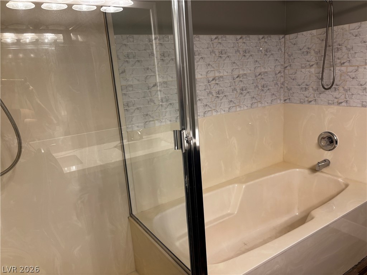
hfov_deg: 67.3
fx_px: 276
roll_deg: +4.6
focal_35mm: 26
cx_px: 184
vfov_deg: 53.1
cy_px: 138
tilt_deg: -14.6
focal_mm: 5.96
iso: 100
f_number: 1.6
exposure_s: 1/120
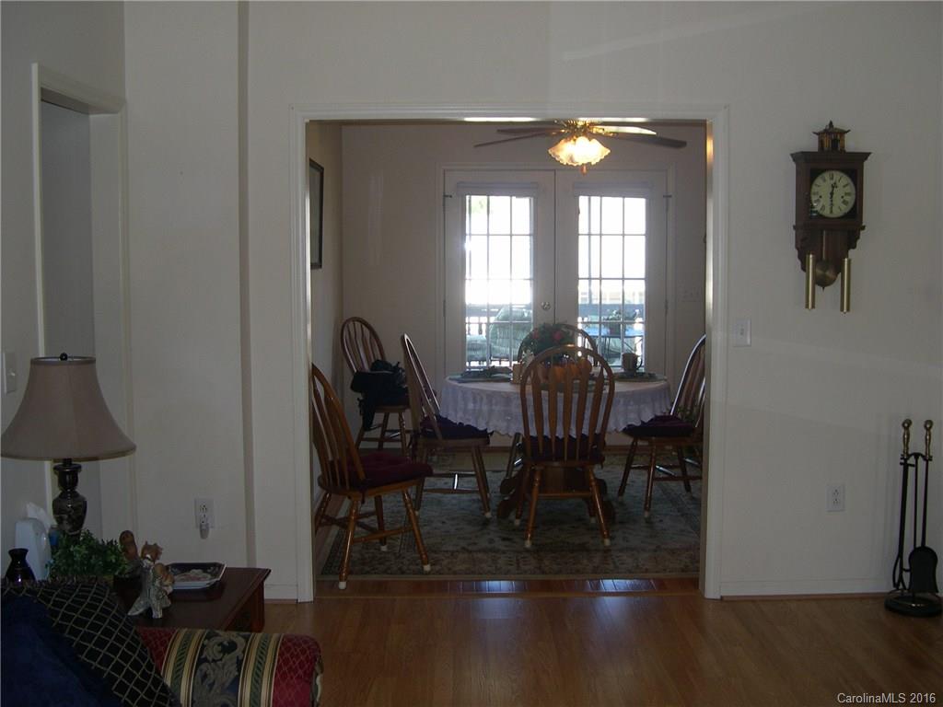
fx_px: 1035
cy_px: 354
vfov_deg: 37.7
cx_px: 472
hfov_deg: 49.0
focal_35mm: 38
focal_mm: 8
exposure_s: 1/30
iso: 100
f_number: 2.8
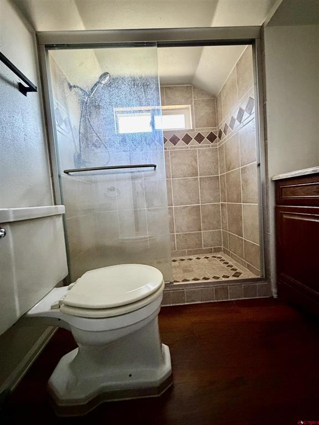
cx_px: 160
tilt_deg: -5.4
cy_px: 212
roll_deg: +4.8
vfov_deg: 102.1
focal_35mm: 14
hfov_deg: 85.7
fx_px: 172
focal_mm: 2.22
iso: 1000
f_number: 2.2
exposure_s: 1/40
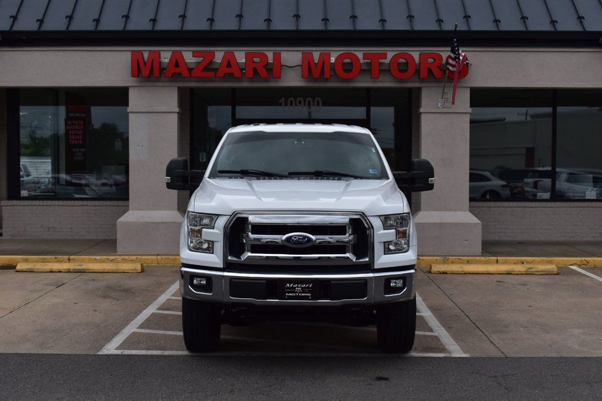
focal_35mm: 46
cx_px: 301
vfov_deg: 28.9
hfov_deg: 42.3
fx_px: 777
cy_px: 200
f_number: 11
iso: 250
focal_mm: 31
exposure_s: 1/500
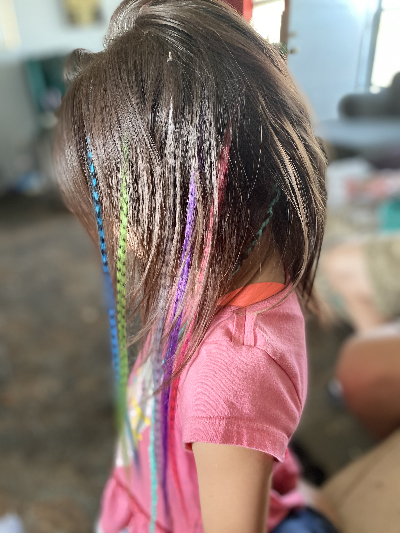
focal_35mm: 26
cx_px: 200
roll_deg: +4.1
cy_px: 266
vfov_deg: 67.3
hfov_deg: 53.1
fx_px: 401
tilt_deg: -25.6
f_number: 1.8
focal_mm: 4.25
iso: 400
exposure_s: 1/60
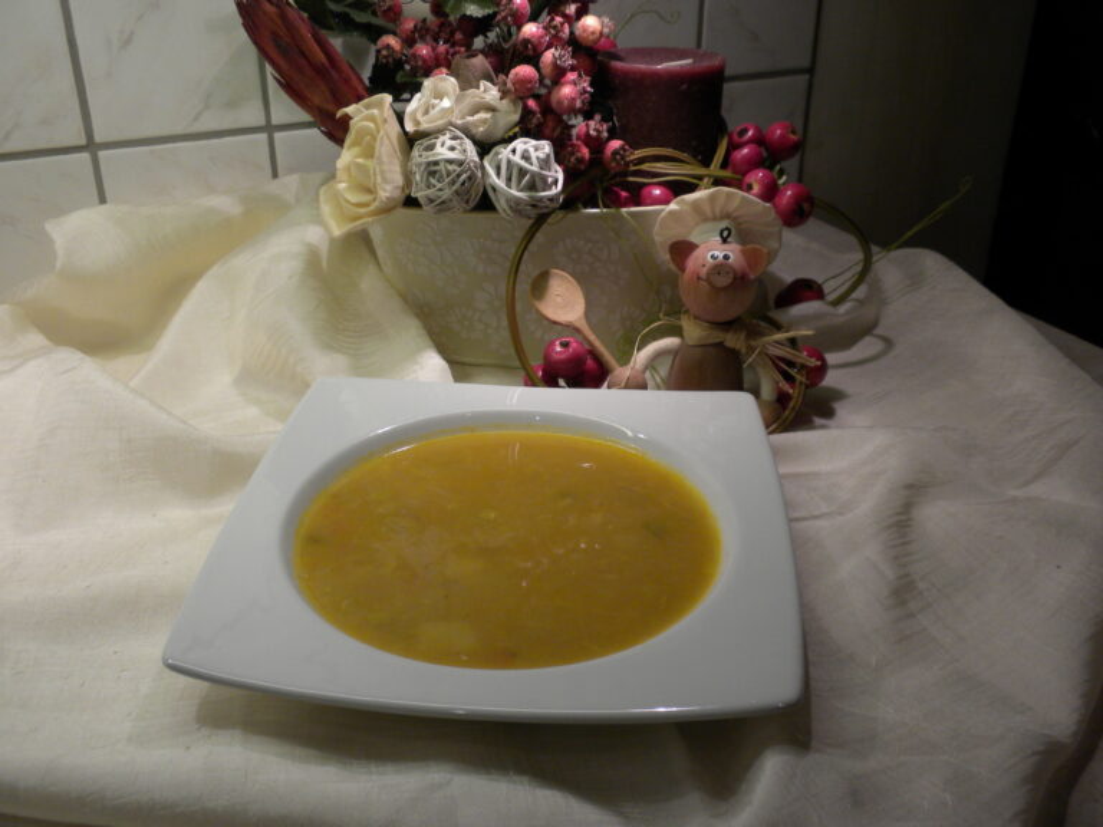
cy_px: 414
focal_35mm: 37
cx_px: 552
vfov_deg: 38.7
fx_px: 1179
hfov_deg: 50.1
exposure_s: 1/60.2
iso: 127
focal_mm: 6.6
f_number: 3.5
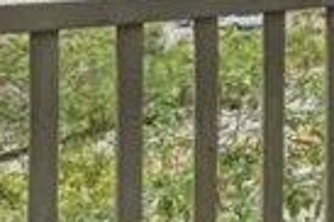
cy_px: -107
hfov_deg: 11.6
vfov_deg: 15.7
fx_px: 741
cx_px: 996
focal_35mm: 80
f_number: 9
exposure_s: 1/100
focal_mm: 13
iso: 100
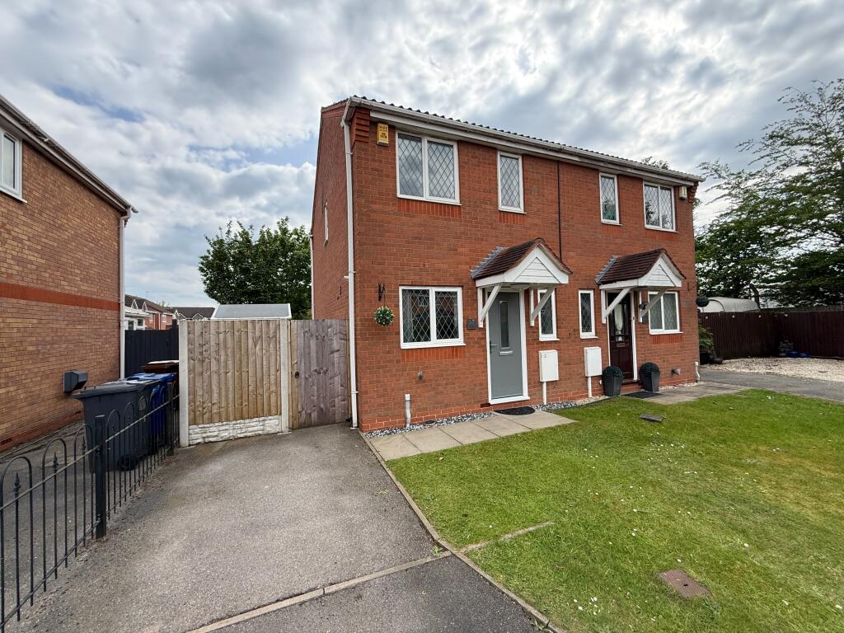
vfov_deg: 85.7
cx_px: 422
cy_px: 316
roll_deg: +1.3
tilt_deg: +1.5
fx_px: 341
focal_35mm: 14
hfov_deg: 102.1
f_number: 2.2
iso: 64
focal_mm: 2.22
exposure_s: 1/830
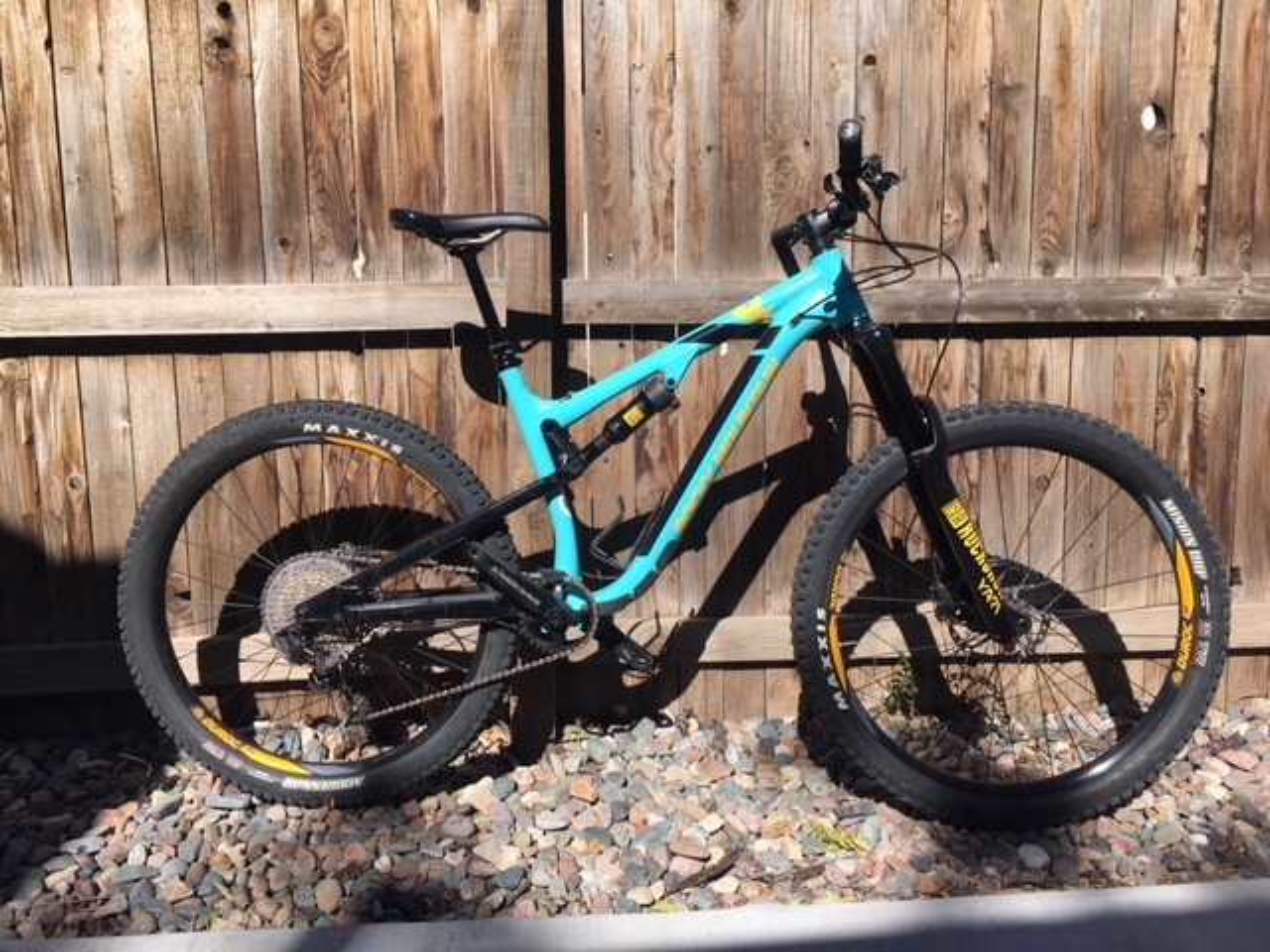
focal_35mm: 29
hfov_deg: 61.7
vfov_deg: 48.2
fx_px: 1064
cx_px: 635
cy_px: 476
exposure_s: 1/1479
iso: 25
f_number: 2.2
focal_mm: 4.15
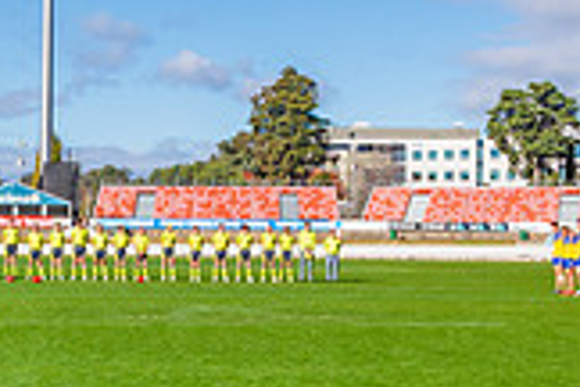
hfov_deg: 22.5
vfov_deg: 15.2
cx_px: 165
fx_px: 1450
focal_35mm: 90
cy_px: 228
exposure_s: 1/500
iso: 200
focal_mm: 16
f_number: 8
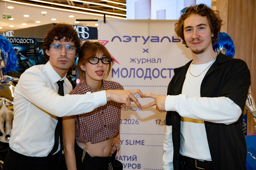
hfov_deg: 47.9
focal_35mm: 40
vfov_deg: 33.0
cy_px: 85
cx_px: 128
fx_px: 288
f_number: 2.8
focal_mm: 27
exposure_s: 1/160
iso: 400
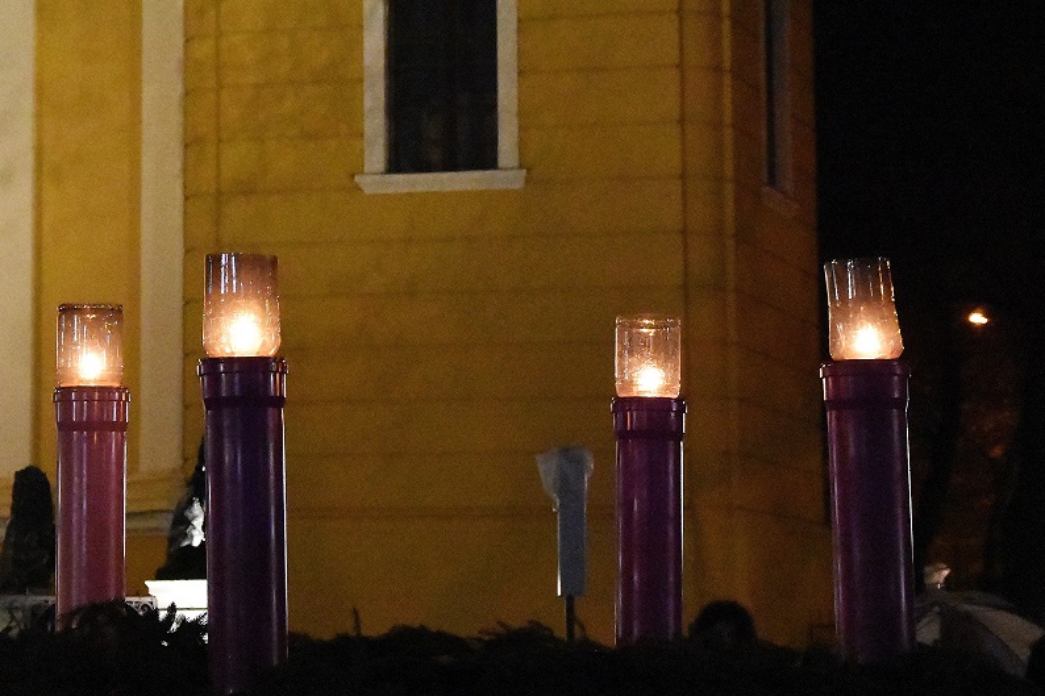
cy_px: 161
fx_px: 3947
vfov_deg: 10.1
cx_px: 276
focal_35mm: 136
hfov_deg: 15.0
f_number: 4.8
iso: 12800
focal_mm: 48
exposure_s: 1/50
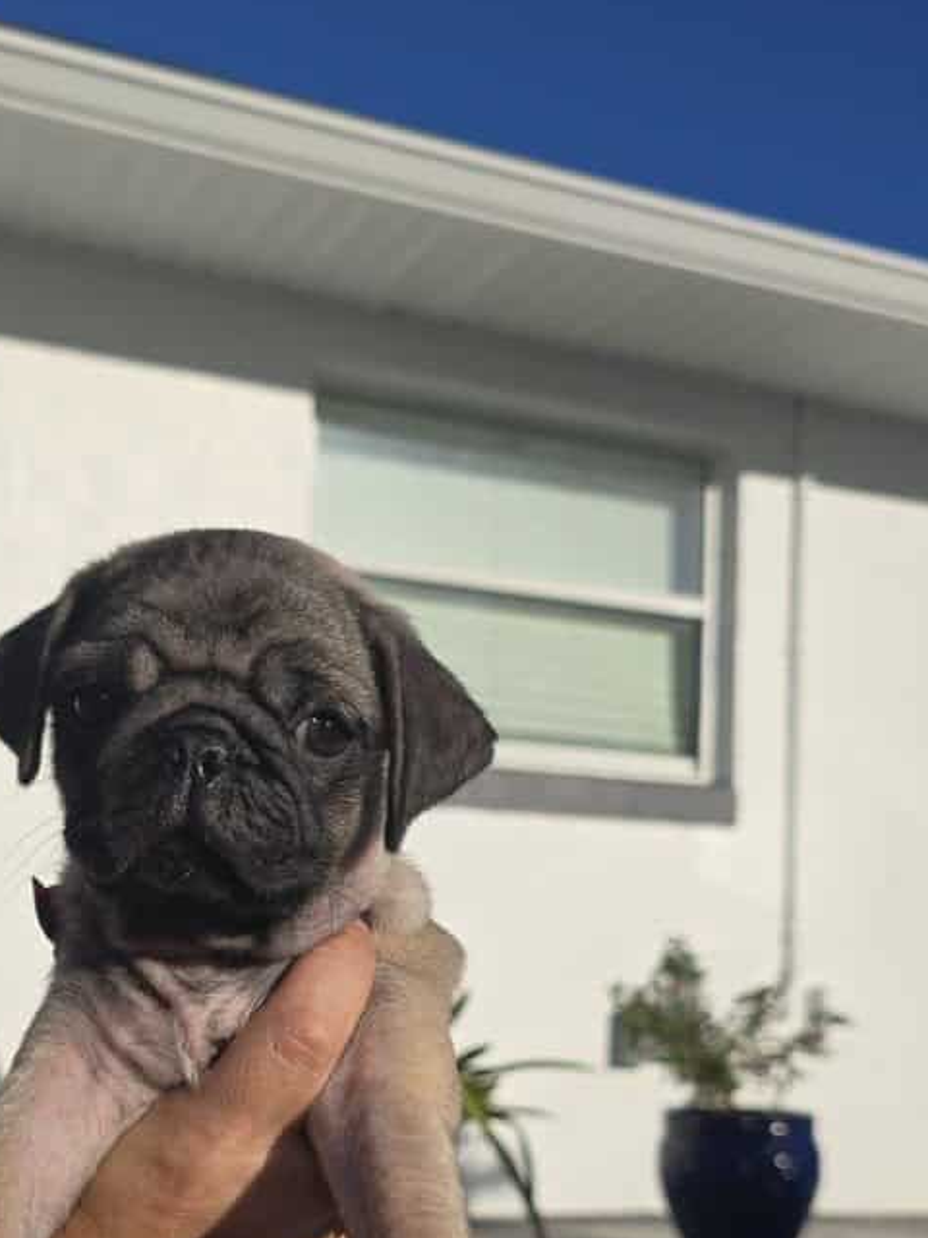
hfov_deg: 31.2
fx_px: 1644
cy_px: 950
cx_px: 282
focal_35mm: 46
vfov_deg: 39.9
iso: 12
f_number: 1.7
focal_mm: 6.3
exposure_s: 1/1429
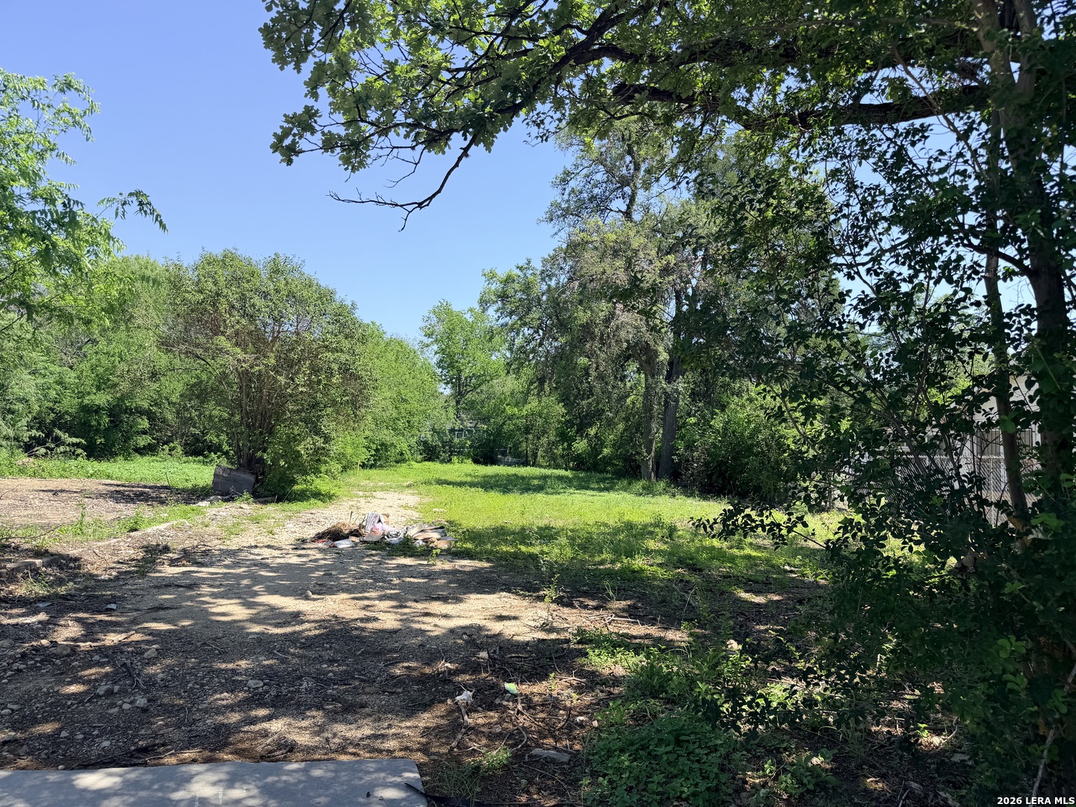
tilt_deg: -1.1
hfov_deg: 71.6
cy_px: 404
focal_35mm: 24
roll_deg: +0.4
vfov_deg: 56.8
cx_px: 538
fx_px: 746
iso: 80
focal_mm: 6.76
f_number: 1.78
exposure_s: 1/2053
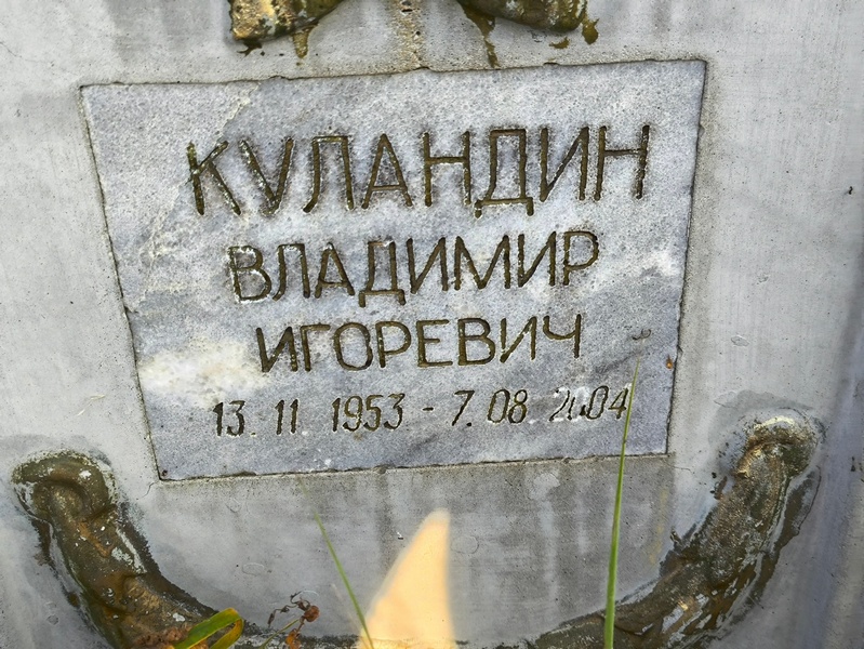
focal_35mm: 50
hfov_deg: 38.2
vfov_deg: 29.1
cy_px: 324
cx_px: 432
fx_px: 1249
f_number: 1.7
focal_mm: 4.71
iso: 50
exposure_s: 1/152
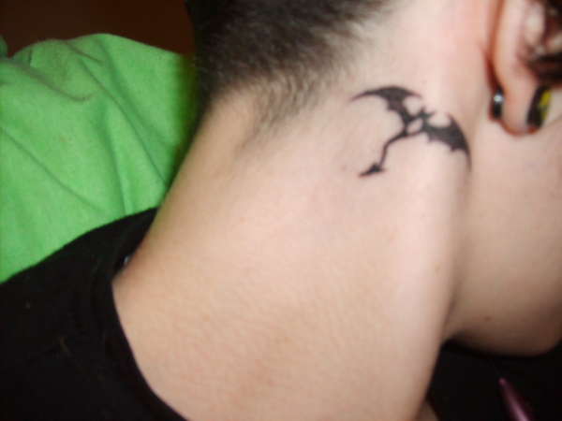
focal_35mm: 35
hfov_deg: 52.6
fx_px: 568
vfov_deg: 40.7
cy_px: 210
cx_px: 281
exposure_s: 1/45
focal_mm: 5.8
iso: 100
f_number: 2.8
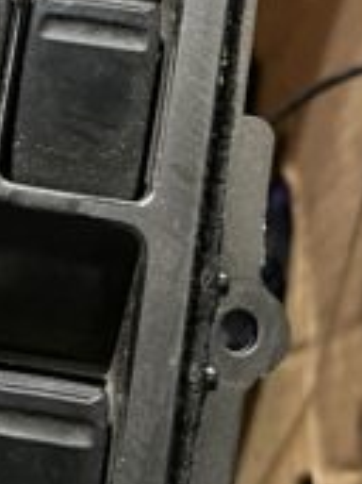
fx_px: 1019
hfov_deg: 19.5
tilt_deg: -67.4
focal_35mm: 73
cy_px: 167
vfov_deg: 26.6
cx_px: -3
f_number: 1.6
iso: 640
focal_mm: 5.1
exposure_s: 1/25
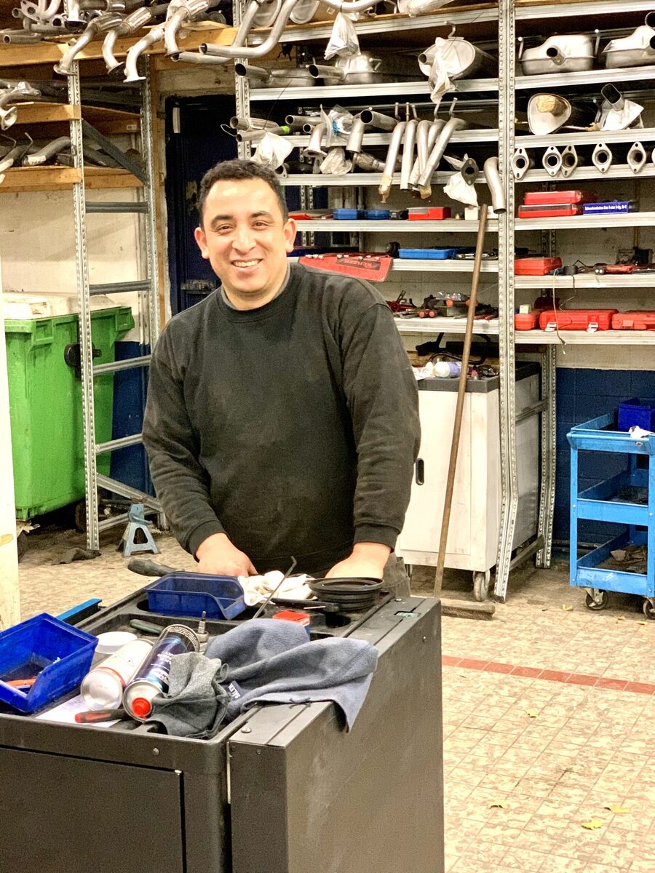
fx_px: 1312
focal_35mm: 52
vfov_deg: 36.8
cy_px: 436
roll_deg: +1.0
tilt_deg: -9.5
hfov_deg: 28.0
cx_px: 328
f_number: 2.4
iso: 400
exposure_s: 1/50
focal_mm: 6
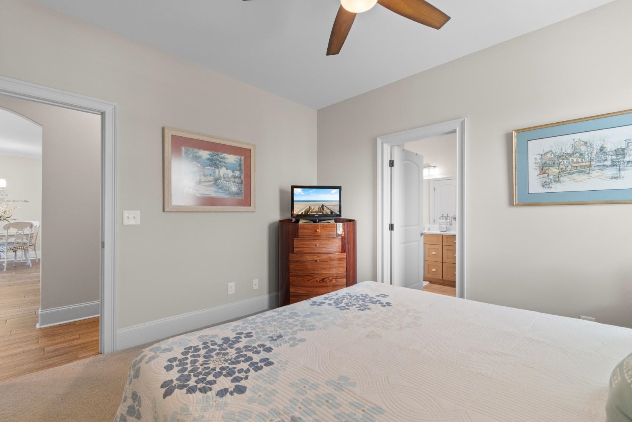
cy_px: 211
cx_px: 316
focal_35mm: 15
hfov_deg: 100.4
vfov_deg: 77.3
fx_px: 263
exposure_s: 1.6
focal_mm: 10
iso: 100
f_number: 4.5
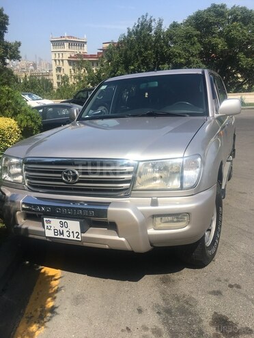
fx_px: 284
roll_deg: -0.5
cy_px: 169
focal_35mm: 29
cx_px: 127
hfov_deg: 48.2
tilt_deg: -19.5
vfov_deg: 61.7
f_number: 2.2
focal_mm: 4.15
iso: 25
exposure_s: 1/1672
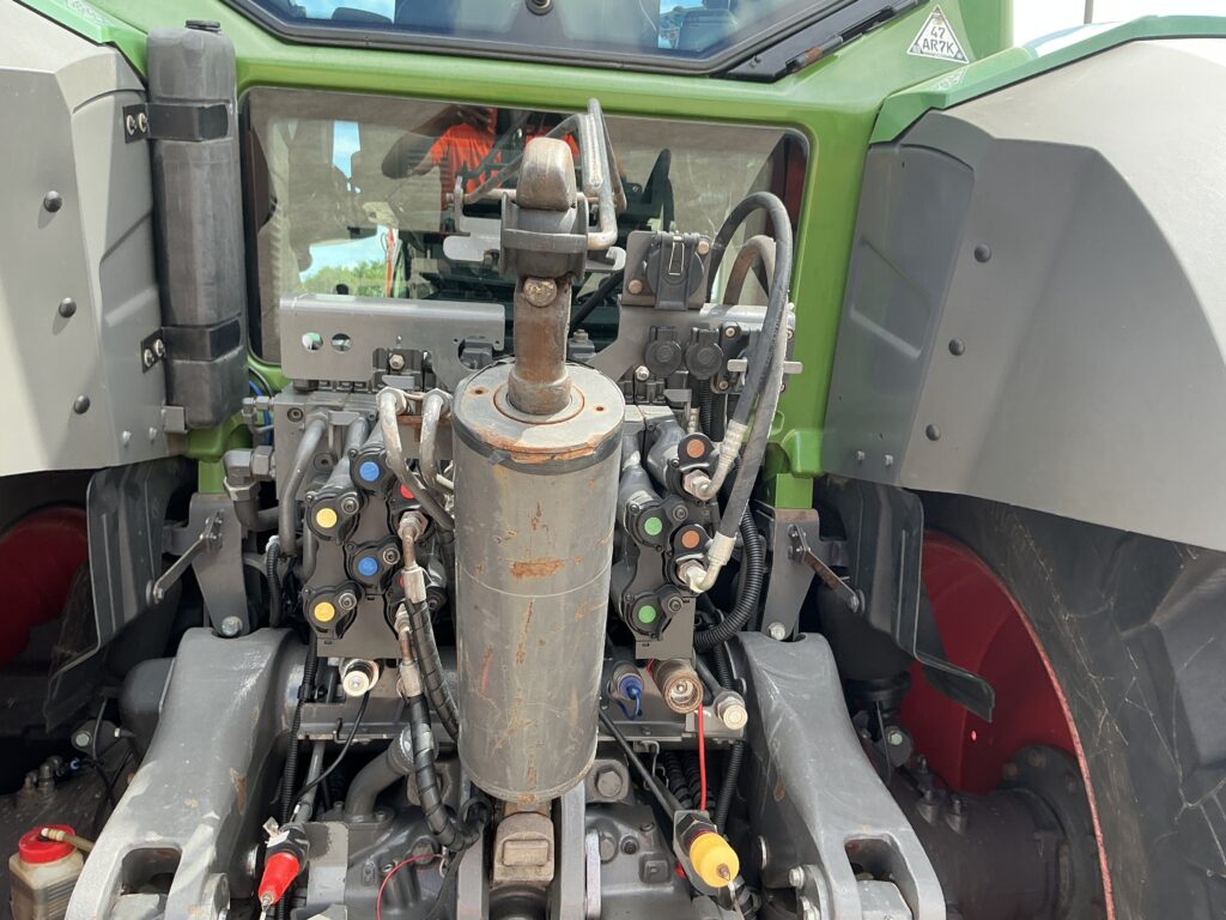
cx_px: 613
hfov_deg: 63.4
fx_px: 992
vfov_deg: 49.7
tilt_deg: -5.0
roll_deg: -4.1
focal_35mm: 28
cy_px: 460
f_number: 1.8
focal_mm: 3
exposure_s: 1/206
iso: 25
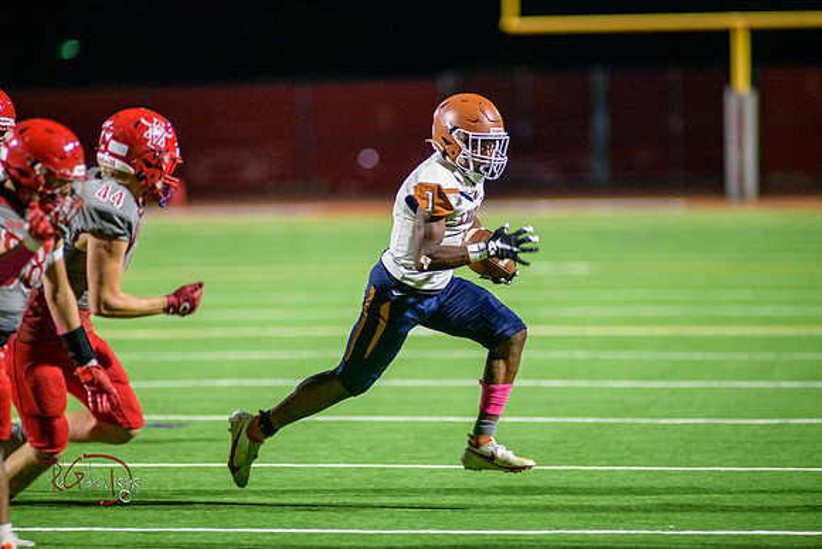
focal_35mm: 300
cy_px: 274
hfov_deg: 6.9
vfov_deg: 4.6
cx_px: 411
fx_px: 6851
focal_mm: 300
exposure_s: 1/500
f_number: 2.8
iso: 2000
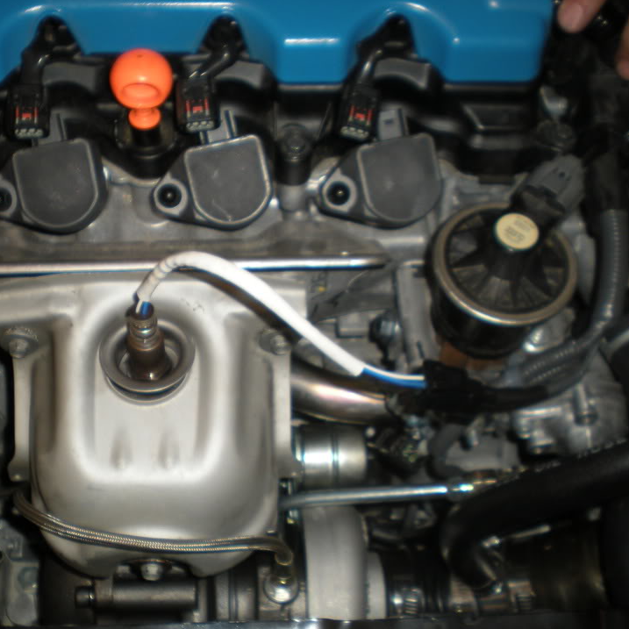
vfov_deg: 35.3
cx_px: 235
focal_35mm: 48
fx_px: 987
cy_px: 328
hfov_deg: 35.2
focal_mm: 6.3
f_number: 3.1
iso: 64
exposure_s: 1/60
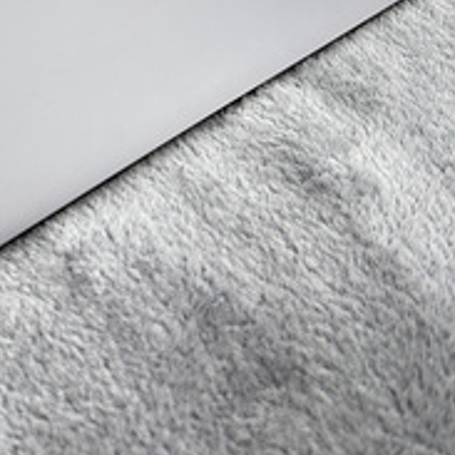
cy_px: -107
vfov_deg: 26.0
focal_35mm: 58
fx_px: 863
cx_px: 44
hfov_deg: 28.4
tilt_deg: -51.4
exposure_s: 1/121
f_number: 1.78
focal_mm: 6.86
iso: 200
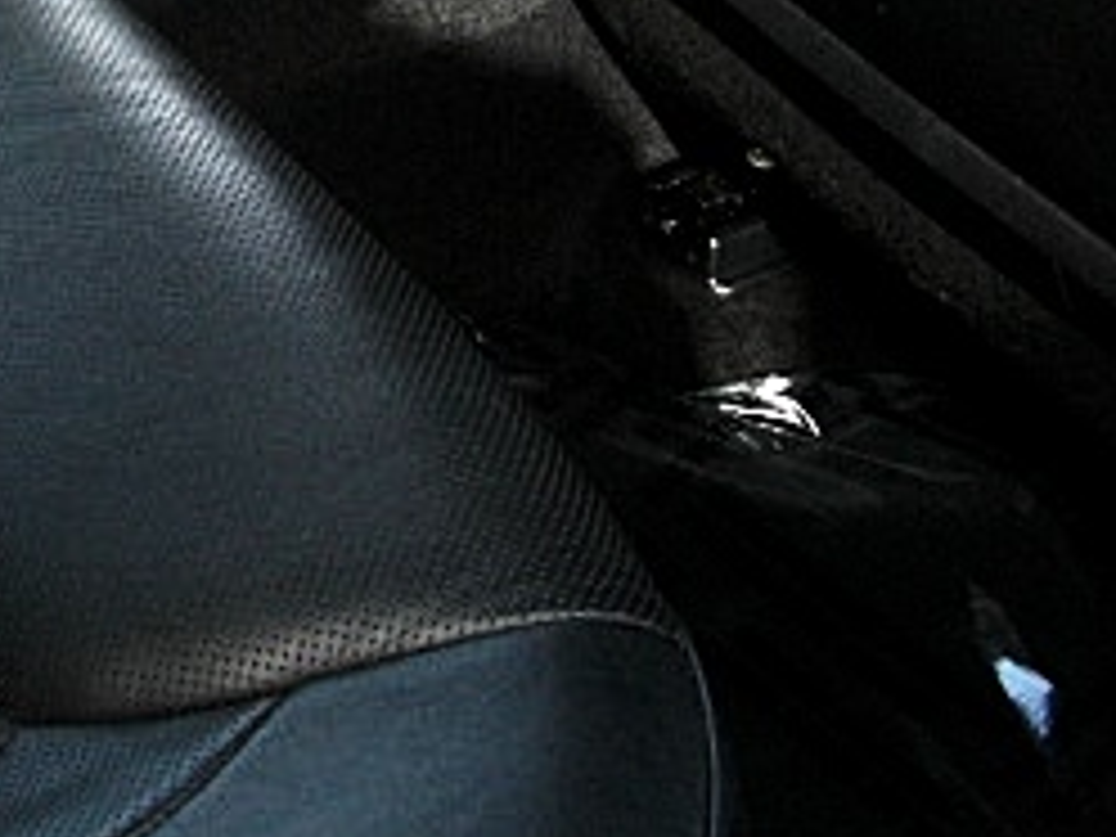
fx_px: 2998
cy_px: -86
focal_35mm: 93
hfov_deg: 19.8
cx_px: -238
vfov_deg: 15.5
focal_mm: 6.3
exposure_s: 1/125
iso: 400
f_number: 2.8
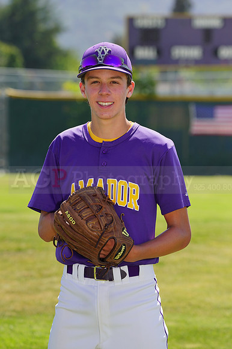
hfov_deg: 6.0
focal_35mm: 229
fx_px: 2216
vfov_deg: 9.0
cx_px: 116
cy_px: 174
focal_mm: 229
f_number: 8
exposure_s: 1/250
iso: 100
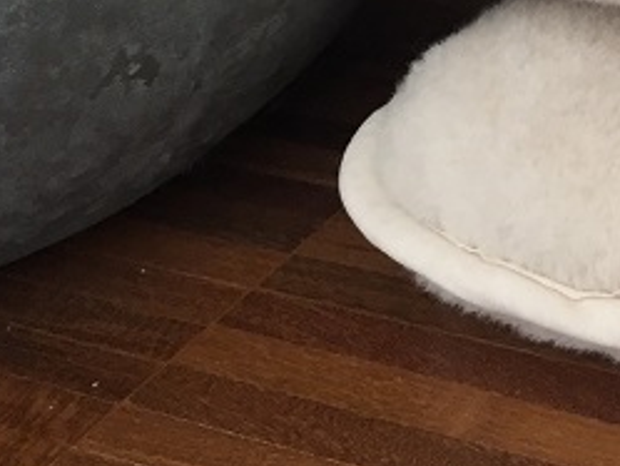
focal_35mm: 93
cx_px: 884
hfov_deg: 18.9
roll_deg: +3.6
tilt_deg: -22.0
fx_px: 1667
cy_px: -192
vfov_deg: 15.0
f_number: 2.2
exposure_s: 1/33
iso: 50
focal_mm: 4.15
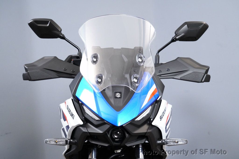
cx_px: 120
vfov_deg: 24.2
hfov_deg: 35.6
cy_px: 80
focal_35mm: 56
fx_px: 372
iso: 5000
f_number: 7.1
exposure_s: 1/160
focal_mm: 56
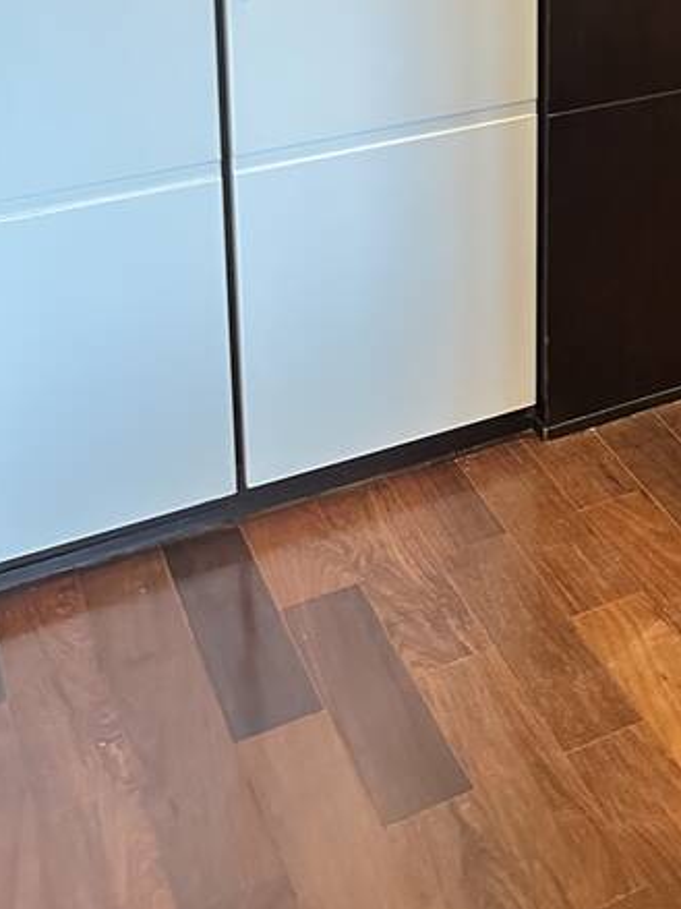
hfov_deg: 22.7
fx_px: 1548
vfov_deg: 28.7
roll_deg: -1.9
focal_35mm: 59
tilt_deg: -10.8
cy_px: -159
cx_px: 828
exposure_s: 1/40
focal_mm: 6.86
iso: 800
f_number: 1.78
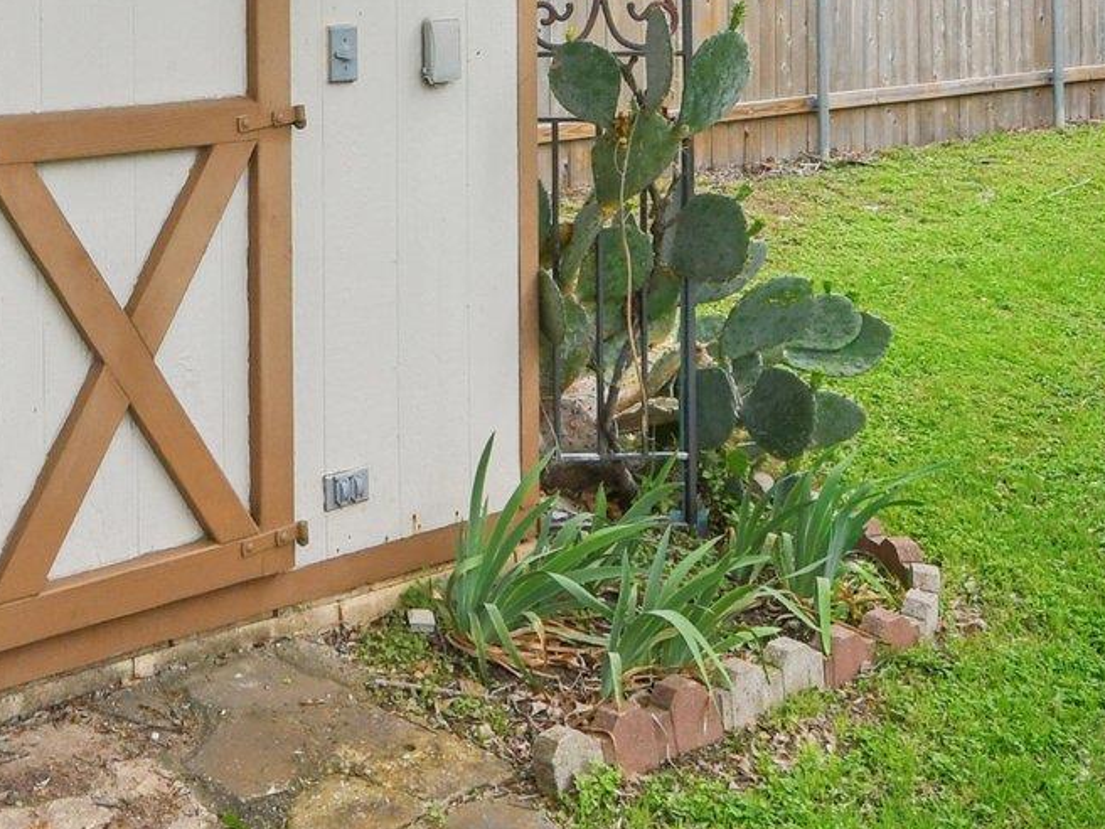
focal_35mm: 45
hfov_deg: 39.6
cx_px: 152
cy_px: -137
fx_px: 1436
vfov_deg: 28.5
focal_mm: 10
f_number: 8
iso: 400
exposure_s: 1/320
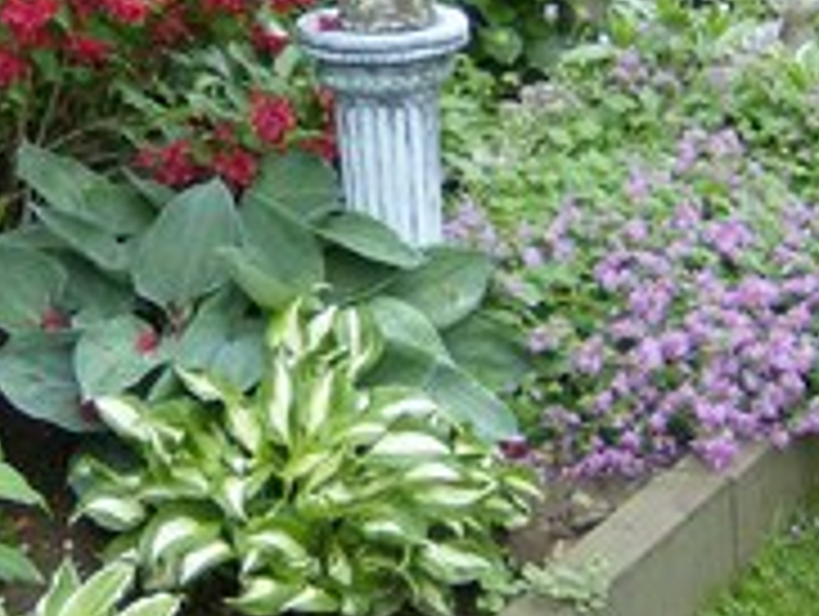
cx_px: 207
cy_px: 189
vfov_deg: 17.0
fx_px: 2061
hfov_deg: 22.3
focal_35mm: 87
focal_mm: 6
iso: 100
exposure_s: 1/105
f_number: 2.8
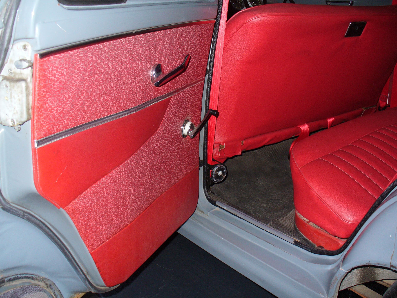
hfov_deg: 50.1
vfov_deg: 38.7
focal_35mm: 37
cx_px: 198
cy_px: 149
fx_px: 424
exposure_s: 1/60
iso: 150
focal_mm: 6.1
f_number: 2.8
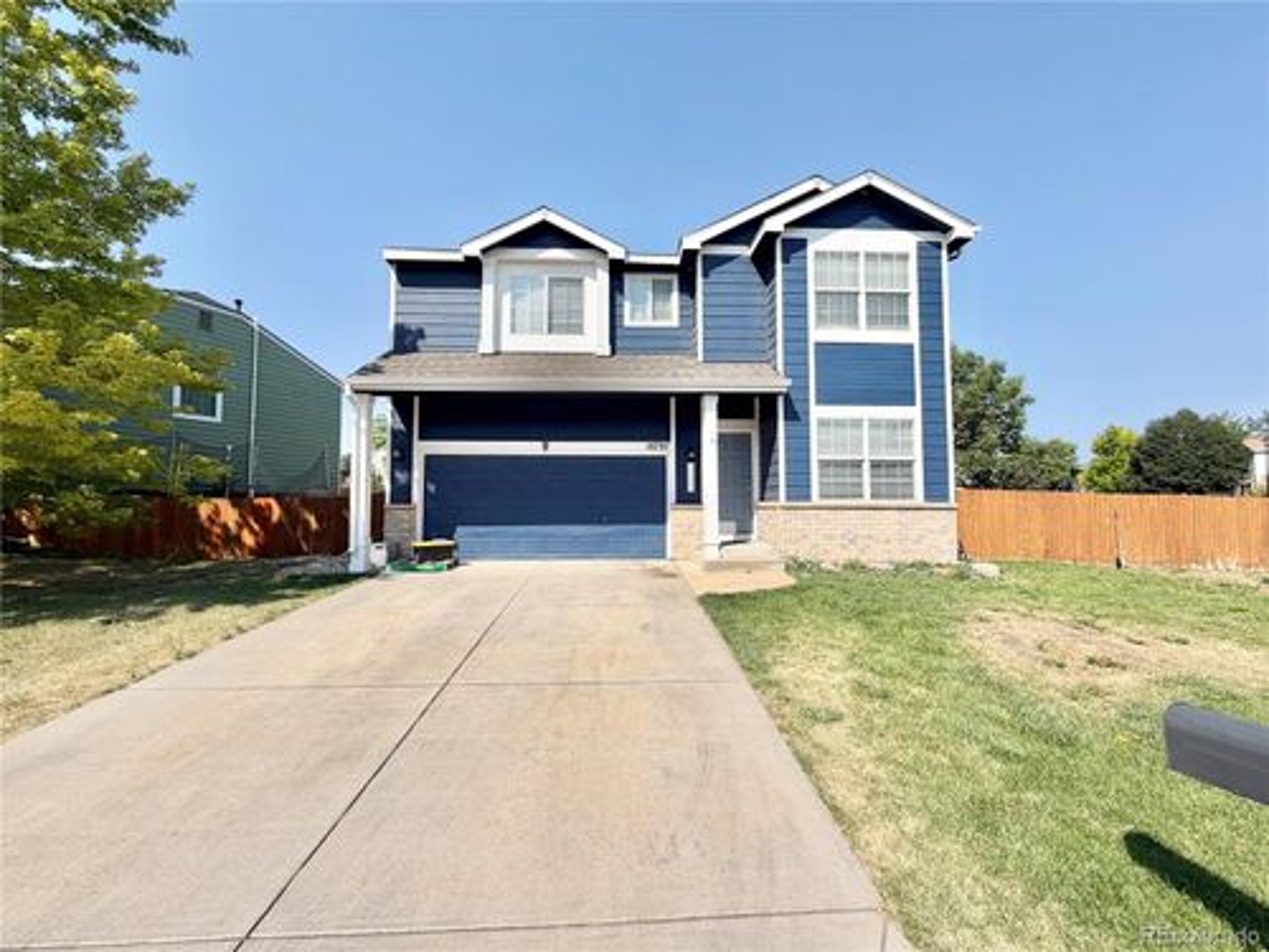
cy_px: 476
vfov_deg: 85.7
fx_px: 513
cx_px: 634
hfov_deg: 102.1
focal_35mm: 14
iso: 20
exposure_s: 1/1017
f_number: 2.2
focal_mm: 2.22
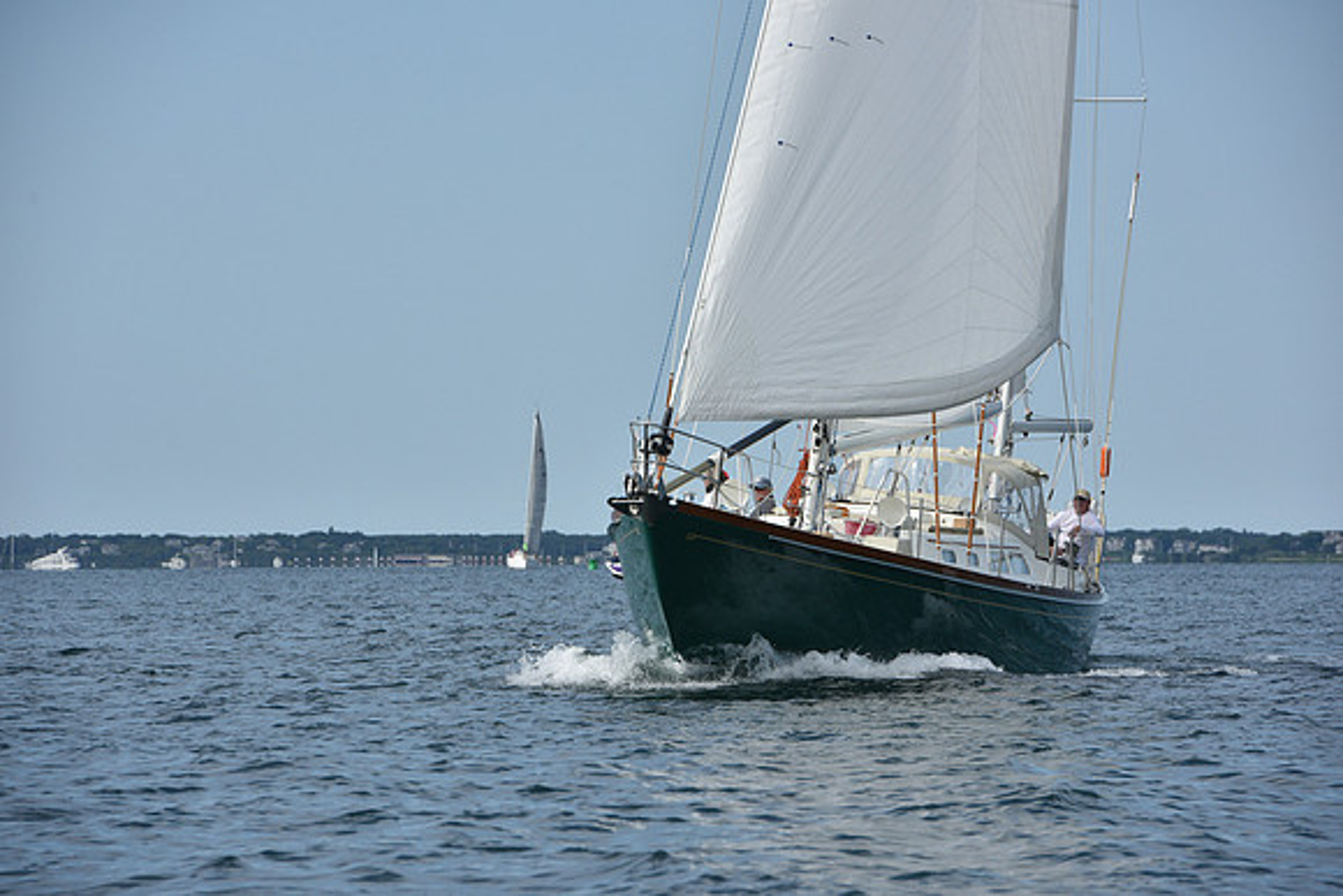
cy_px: 448
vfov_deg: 6.9
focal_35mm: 200
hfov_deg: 10.3
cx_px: 672
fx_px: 7463
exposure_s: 1/1250
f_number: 9
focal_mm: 200
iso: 320
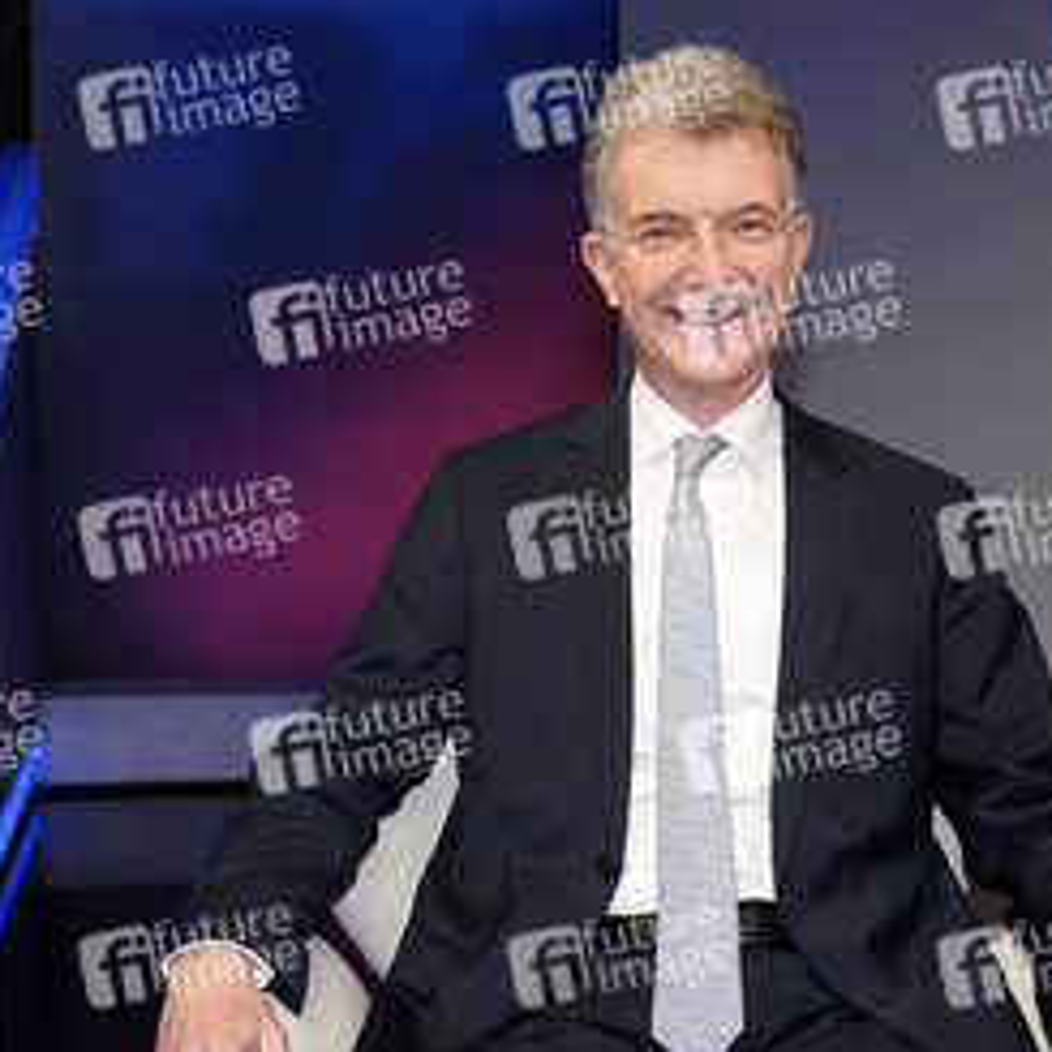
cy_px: 635
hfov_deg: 28.0
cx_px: 676
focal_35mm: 61
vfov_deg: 28.1
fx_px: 2097
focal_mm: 39
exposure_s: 1/160
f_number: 5
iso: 2000
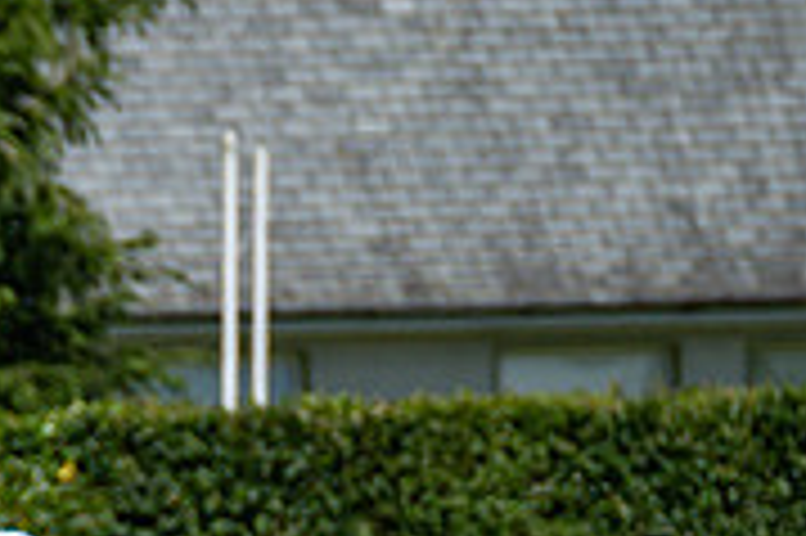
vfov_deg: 0.9
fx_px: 32568
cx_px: -410
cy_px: 842
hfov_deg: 1.4
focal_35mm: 1456
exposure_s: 1/6400
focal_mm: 300
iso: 180
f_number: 2.8
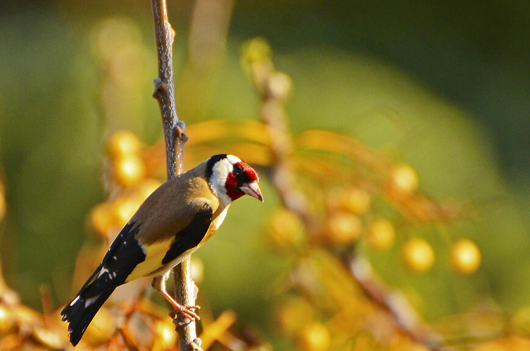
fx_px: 18277
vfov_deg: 1.1
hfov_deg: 1.7
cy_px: 190
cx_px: 234
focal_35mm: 1244
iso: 500
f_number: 5.6
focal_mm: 300
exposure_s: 1/1000
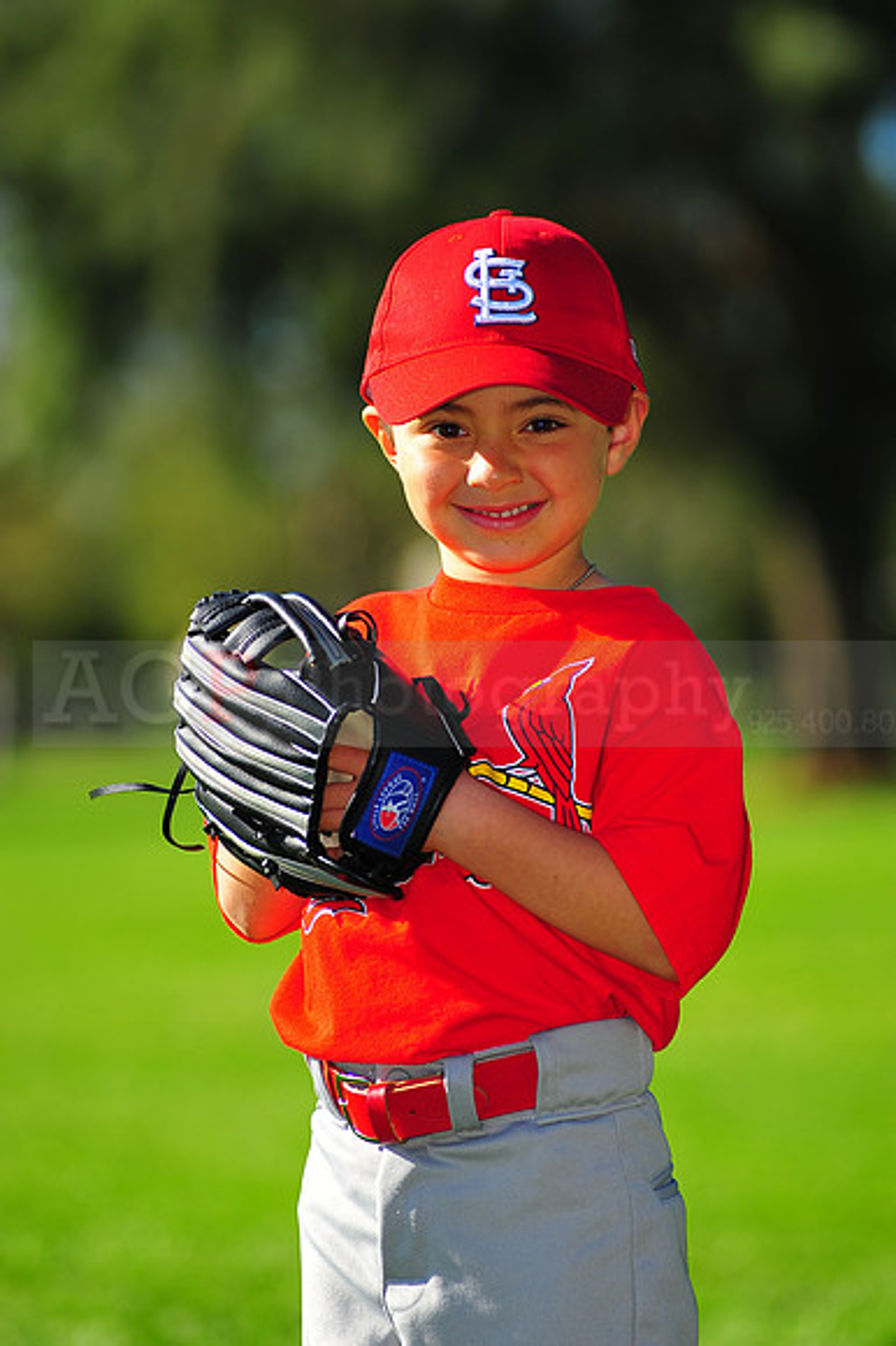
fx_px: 6728
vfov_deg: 11.4
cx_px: 448
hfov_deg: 7.6
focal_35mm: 180
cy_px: 673
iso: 200
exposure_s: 1/1250
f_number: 4
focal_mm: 180
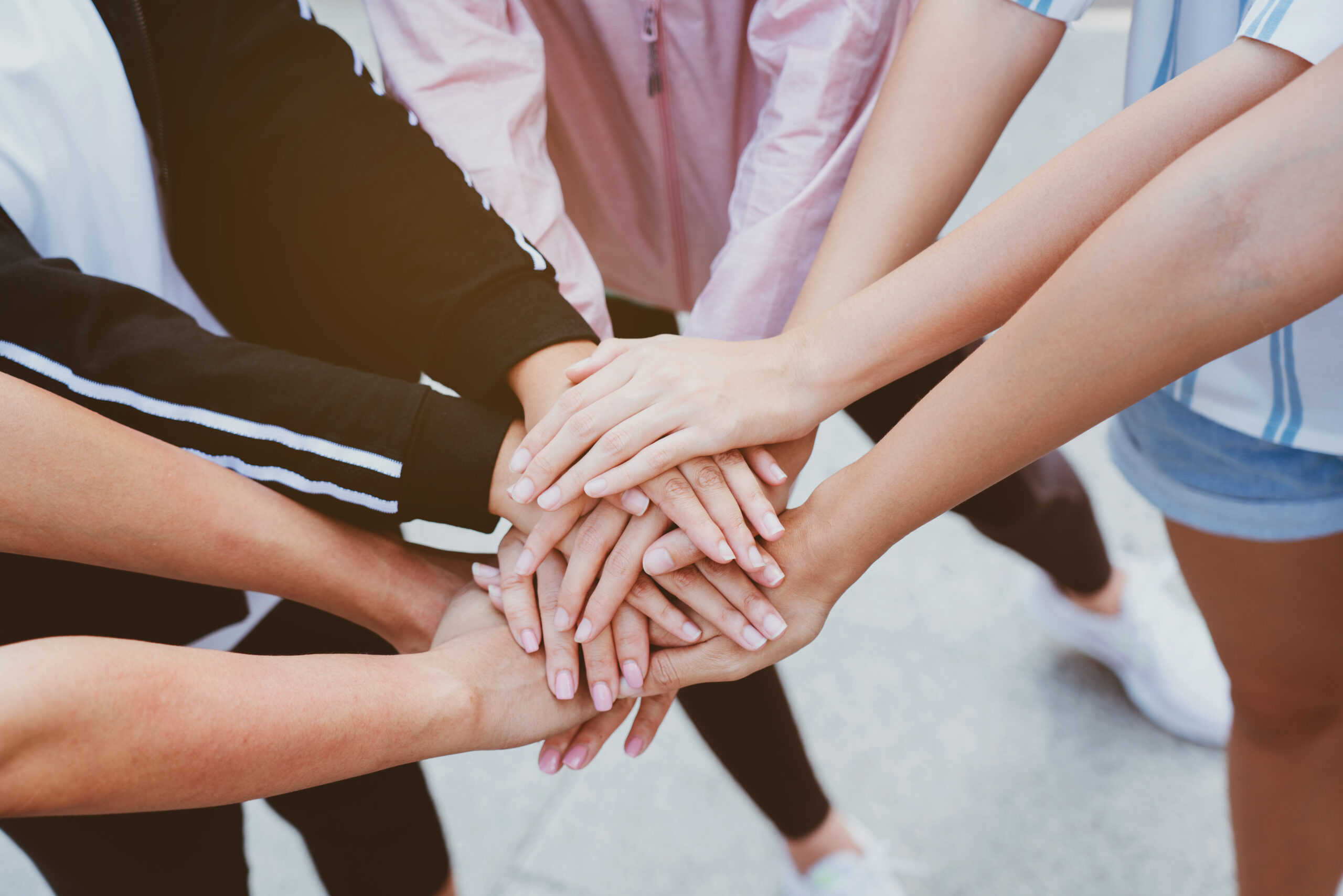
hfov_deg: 31.9
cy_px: 448
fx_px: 2351
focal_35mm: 63
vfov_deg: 21.6
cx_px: 672
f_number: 4
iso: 320
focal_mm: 63
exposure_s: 1/125
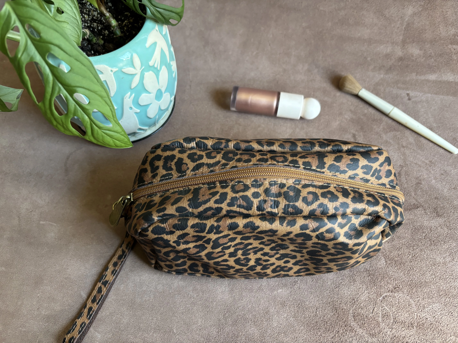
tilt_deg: -62.1
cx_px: 229
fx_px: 344
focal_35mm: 26
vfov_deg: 53.1
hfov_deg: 67.3
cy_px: 172
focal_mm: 5.96
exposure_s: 1/60
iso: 320
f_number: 1.6
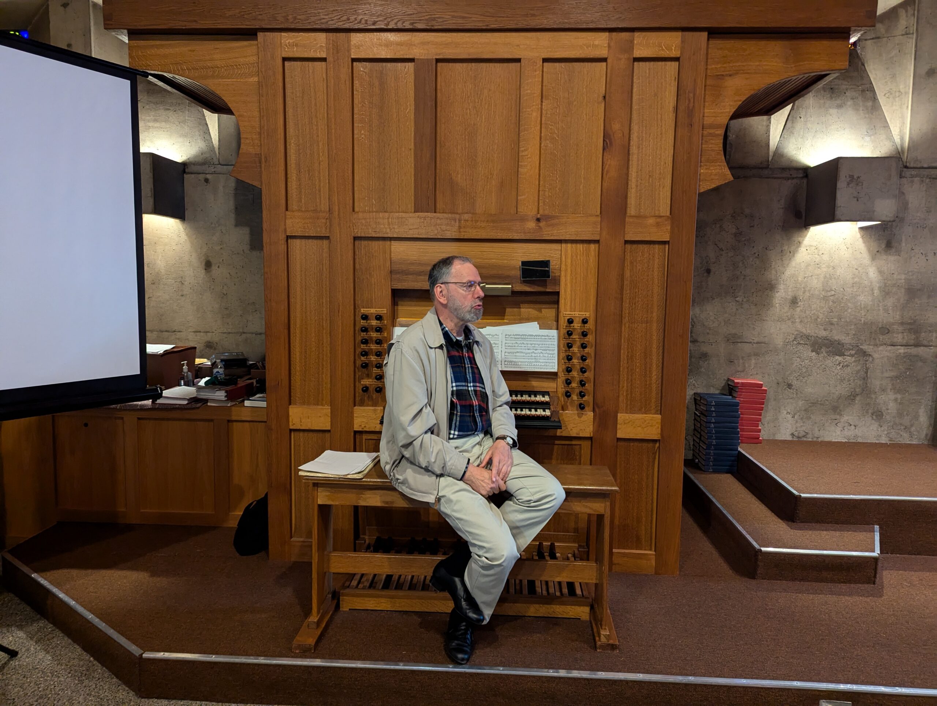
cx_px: 468
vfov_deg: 56.9
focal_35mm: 24
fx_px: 651
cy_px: 353
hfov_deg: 71.5
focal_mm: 6.81
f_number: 1.85
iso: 903
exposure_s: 1/60
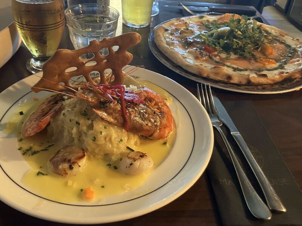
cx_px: 151
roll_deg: -5.5
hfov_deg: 63.4
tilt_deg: -33.7
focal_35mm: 28
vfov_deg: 49.7
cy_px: 113
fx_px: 244
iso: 500
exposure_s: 1/25
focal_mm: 3.99
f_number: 1.8
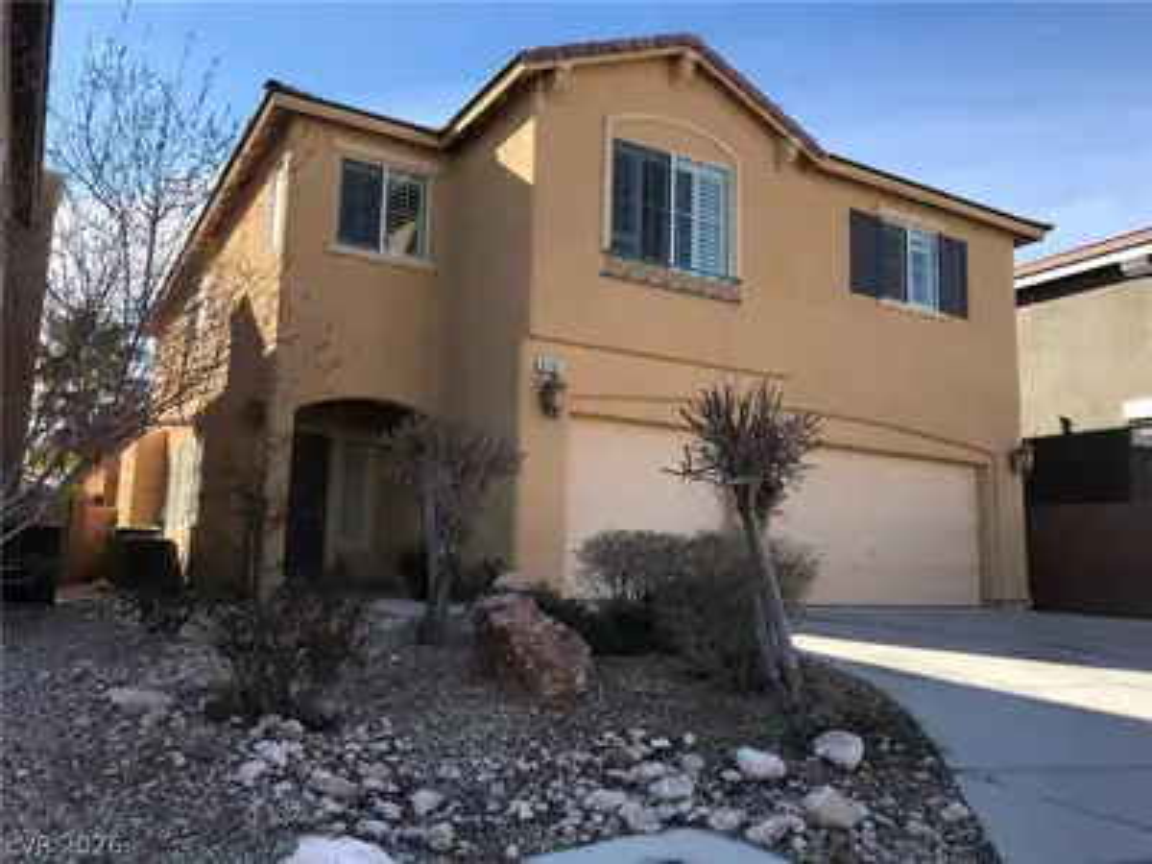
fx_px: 932
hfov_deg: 63.4
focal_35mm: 28
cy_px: 432
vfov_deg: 49.7
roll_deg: -1.8
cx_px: 576
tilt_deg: +7.4
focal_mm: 3.99
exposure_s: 1/997
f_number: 1.8
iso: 20
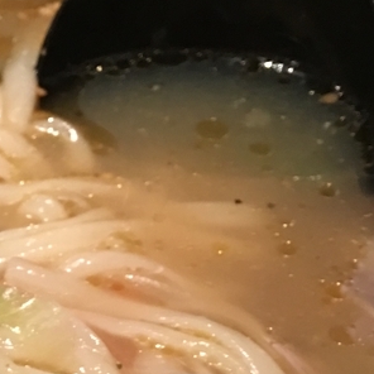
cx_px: -135
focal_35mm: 104
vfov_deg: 16.2
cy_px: 431
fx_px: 1271
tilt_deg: -48.5
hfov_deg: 15.8
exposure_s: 1/4
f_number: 2.2
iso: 100
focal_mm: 4.15
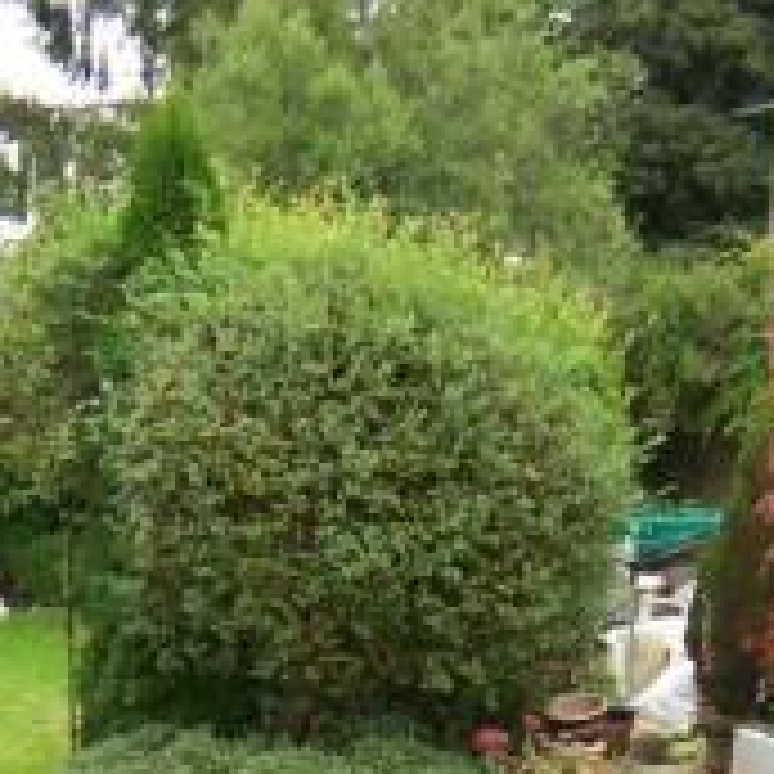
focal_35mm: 69
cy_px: 979
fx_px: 1745
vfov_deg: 22.6
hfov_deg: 25.0
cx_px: 335
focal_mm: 3.8
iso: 64
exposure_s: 1/60
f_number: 2.8
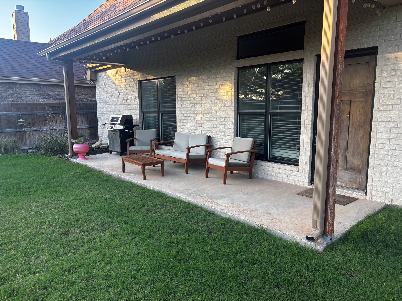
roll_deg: +0.6
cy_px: 150
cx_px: 201
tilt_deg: -8.0
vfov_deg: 53.1
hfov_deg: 67.3
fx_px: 302
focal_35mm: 26
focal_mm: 5.96
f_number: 1.6
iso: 40
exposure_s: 1/264
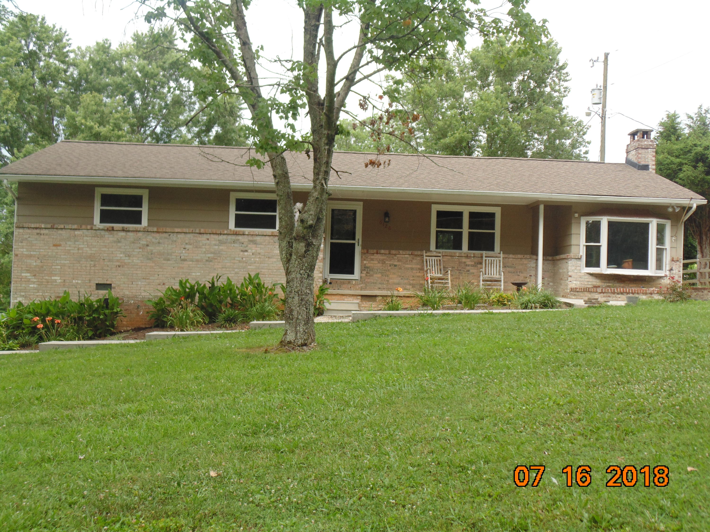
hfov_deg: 45.8
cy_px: 266
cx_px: 355
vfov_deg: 35.1
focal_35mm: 41
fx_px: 841
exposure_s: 1/125
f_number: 3.6
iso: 80
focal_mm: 7.4
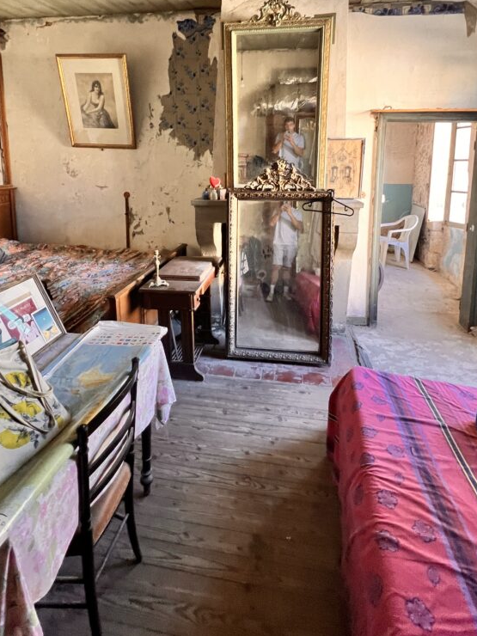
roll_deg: +2.4
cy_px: 215
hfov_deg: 71.6
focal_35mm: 18
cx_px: 236
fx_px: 331
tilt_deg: -1.7
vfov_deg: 84.9
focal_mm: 1.57
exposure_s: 1/60
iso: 320
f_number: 1.8
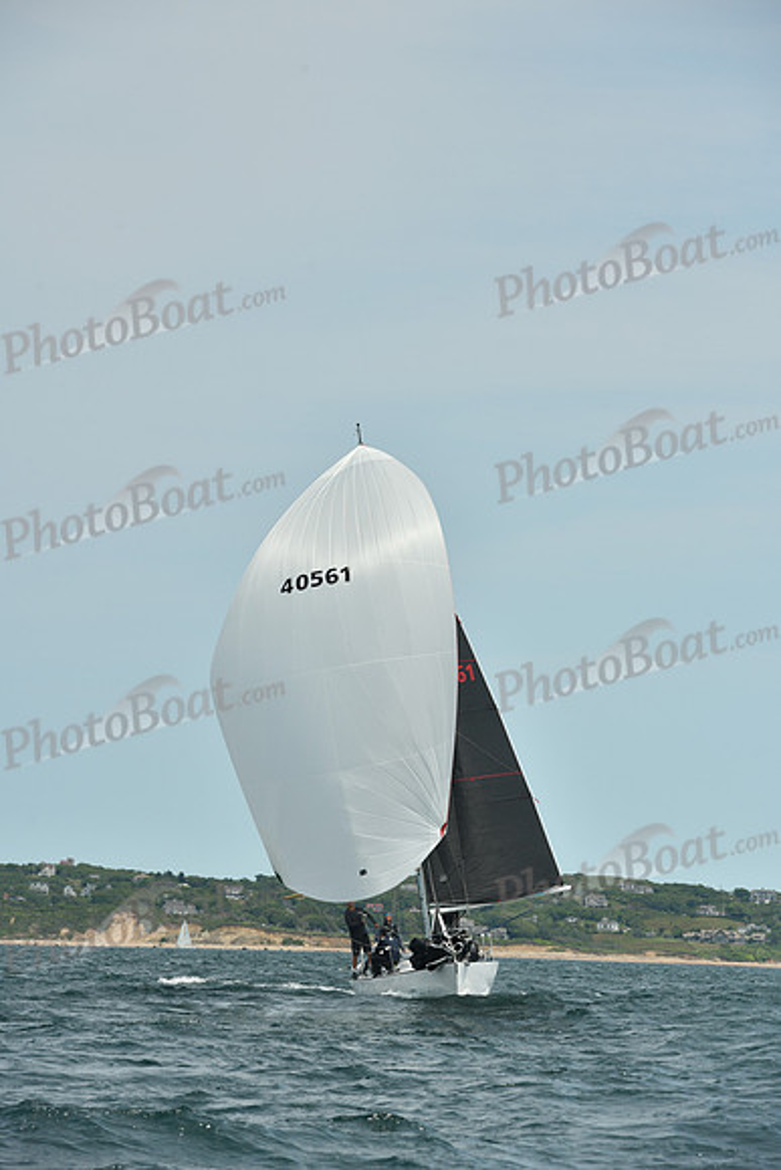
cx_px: 390
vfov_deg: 12.1
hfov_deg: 8.1
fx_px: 5528
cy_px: 585
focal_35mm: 170
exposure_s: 1/1250
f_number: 9
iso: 320
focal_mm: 170
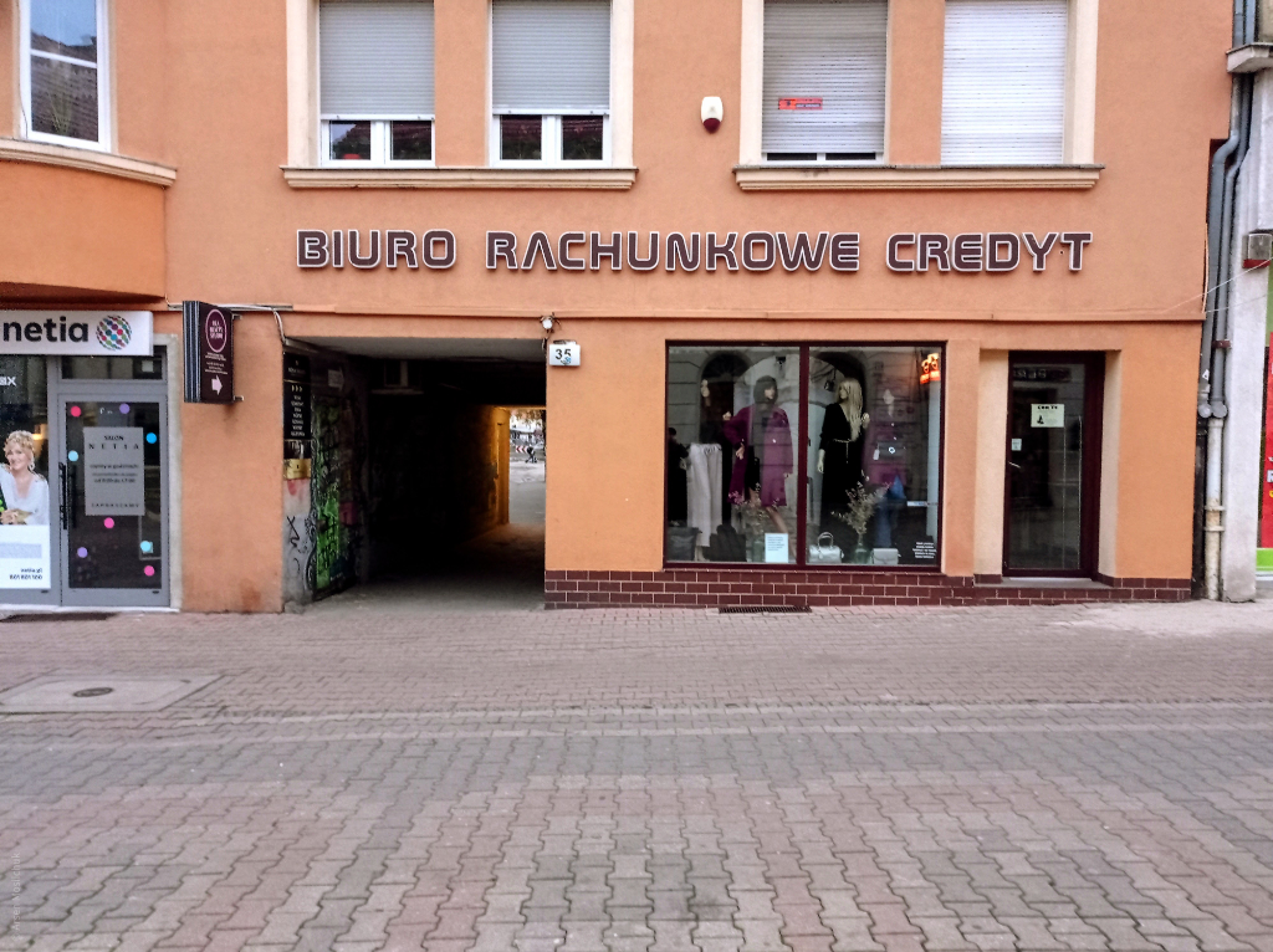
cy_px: 476
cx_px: 636
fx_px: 1029
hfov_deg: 63.5
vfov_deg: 49.7
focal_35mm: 28
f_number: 1.8
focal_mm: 4.7
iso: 764
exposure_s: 1/25
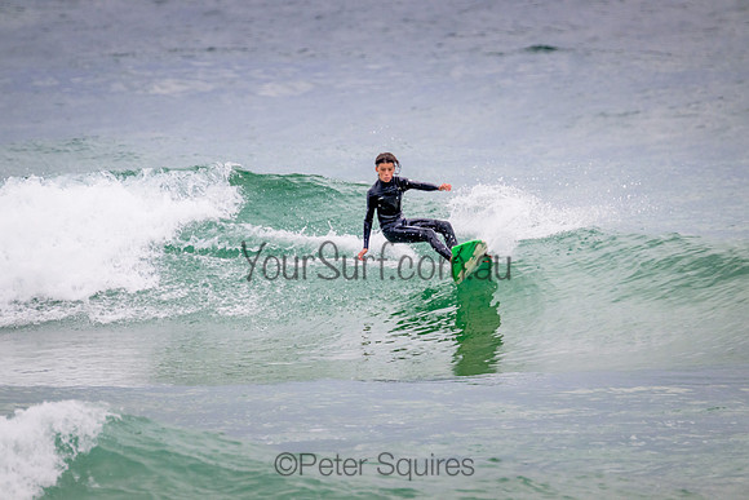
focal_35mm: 800
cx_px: 374
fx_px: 16648
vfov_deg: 1.7
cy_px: 250
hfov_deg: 2.6
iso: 2200
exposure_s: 1/1250
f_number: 11
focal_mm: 800
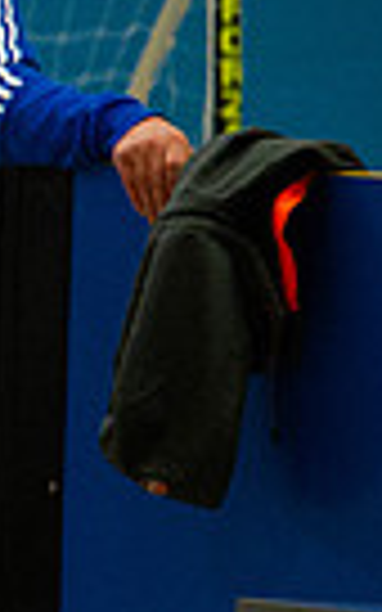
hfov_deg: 1.2
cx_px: -840
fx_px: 18090
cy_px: 288
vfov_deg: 1.9
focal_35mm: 1086
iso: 8000
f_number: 6.3
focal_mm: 250
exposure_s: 1/320
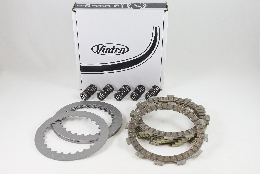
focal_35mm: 44
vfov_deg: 30.5
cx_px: 130
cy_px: 87
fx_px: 318
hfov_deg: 44.5
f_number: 4.5
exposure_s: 1/125
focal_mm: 16.5
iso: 720
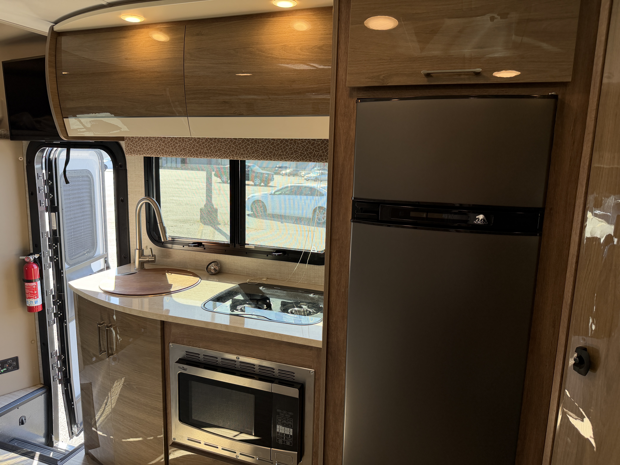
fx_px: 430
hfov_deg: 71.6
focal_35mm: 24
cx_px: 310
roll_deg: -2.5
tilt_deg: -6.0
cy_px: 232
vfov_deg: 56.8
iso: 160
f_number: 1.78
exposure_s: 1/199
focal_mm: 6.76
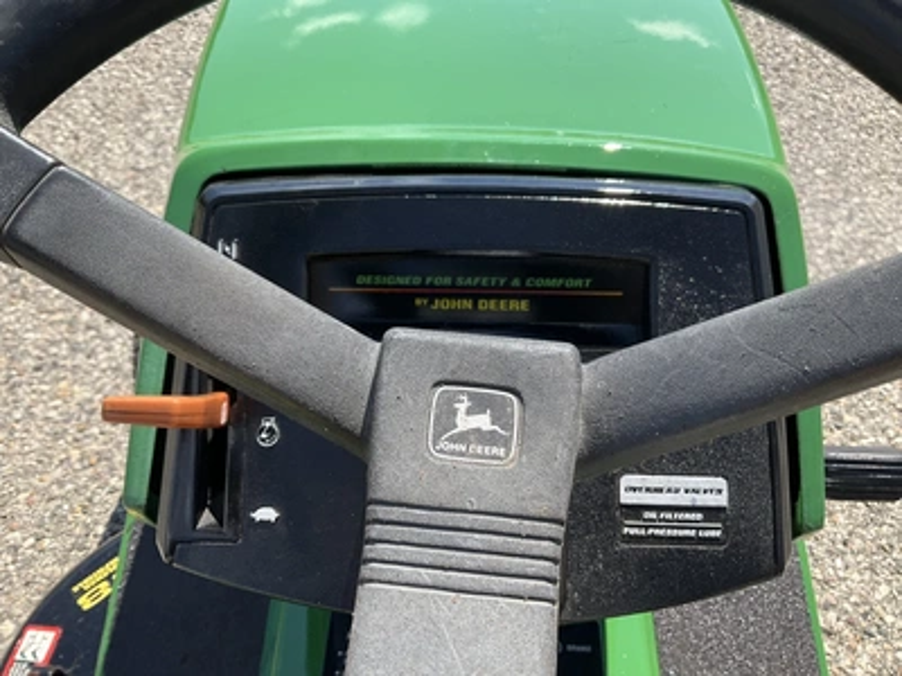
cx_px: 451
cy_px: 338
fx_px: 756
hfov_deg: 61.7
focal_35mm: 29
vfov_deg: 48.2
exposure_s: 1/929
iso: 25
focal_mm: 3
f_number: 1.8
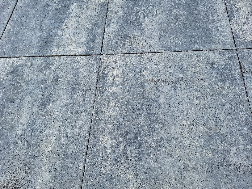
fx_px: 167
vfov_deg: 58.9
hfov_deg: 73.9
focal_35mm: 23
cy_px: 94
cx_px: 126
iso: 40
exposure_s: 1/966
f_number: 1.8
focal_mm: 5.54
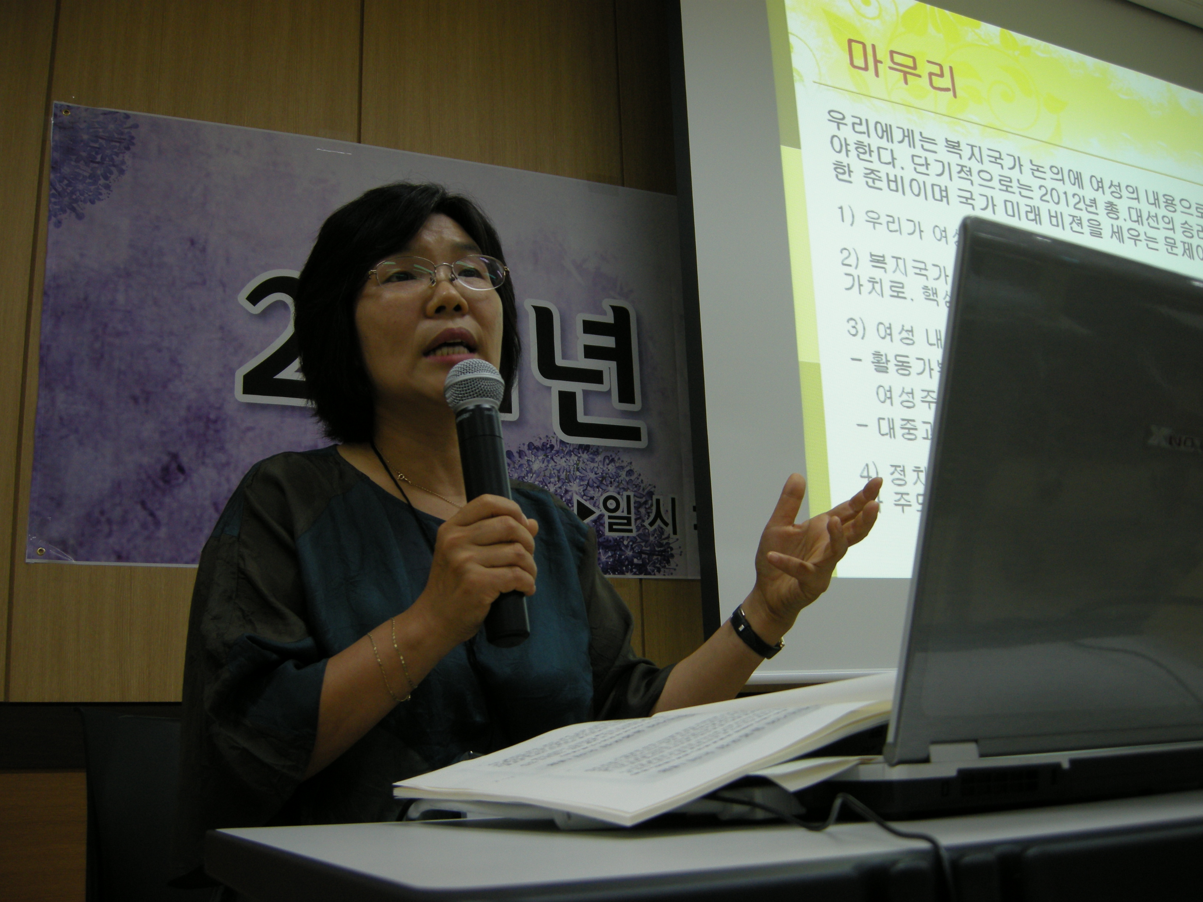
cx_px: 602
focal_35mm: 35
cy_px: 451
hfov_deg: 52.6
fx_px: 1216
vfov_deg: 40.7
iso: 100
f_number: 2.7
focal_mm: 7.5
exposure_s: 1/62.4
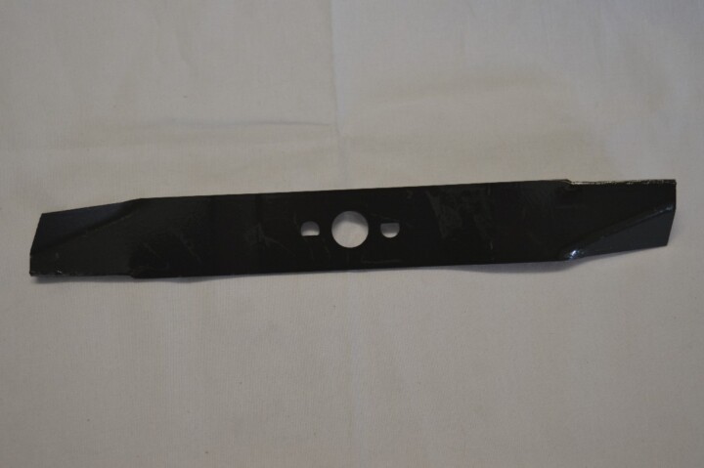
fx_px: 1114
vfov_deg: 23.7
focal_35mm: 57
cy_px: 234
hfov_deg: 35.1
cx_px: 352
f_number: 4.8
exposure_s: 1/100
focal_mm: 38
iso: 400
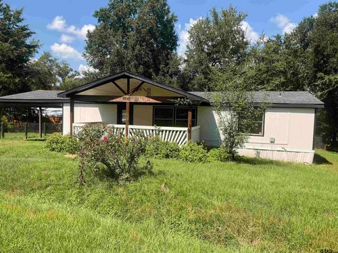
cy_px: 126
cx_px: 169
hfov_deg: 61.7
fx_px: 283
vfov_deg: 48.2
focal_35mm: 29
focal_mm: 3
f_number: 1.8
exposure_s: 1/1311
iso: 25
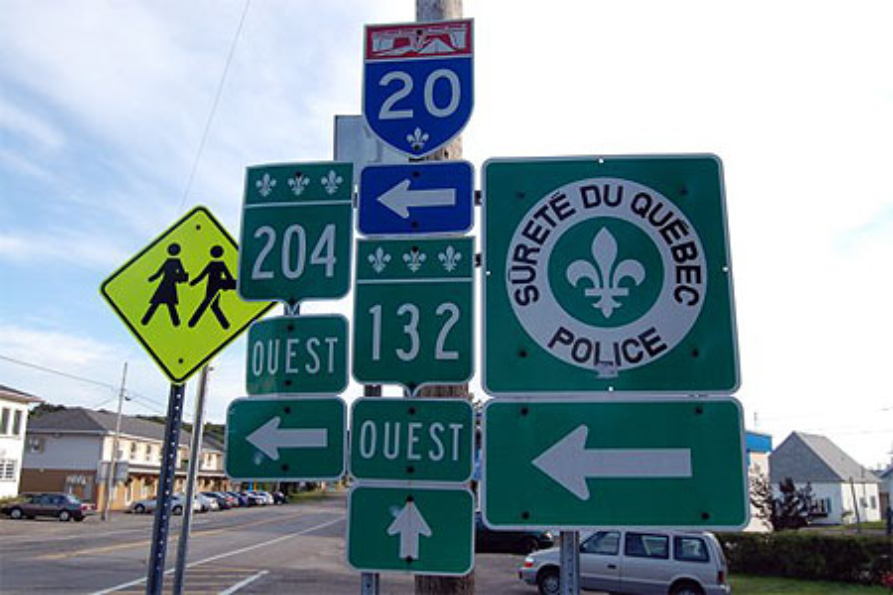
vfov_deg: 43.6
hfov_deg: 61.9
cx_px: 446
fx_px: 744
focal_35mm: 30
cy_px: 298
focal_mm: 20
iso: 200
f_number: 7.1
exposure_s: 1/200
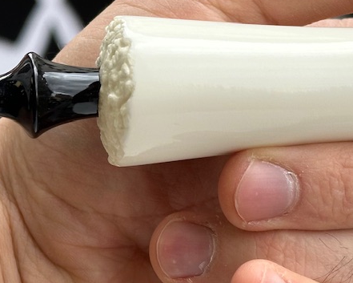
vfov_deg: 11.3
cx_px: 210
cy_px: 53
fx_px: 1421
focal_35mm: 136
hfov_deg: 14.2
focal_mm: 6.86
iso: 64
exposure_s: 1/704
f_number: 1.78
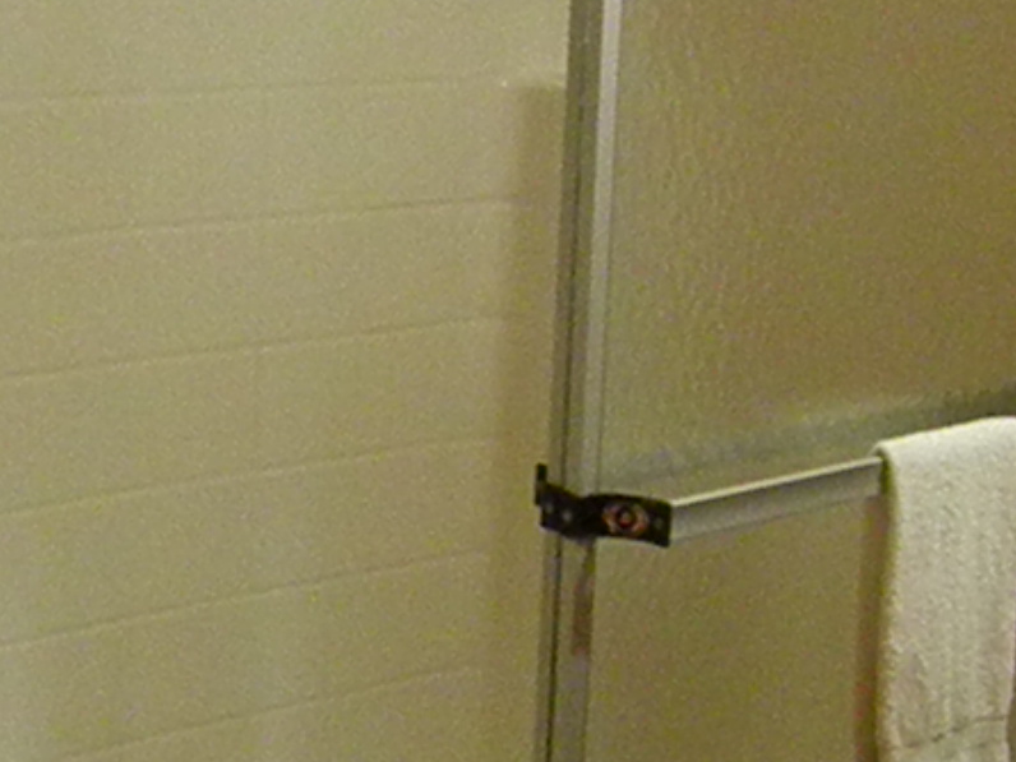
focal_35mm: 90
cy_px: 354
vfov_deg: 16.4
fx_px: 2642
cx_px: 378
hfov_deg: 21.7
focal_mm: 4.9
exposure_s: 1/30
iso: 640
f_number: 2.8
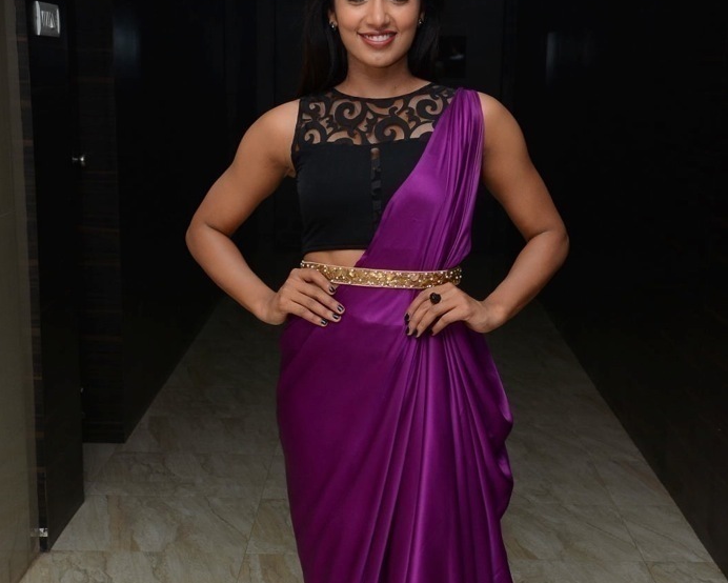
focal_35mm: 73
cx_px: 366
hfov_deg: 26.1
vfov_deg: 20.9
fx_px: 1573
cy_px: 406
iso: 640
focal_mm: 34
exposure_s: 1/125
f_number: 5.6
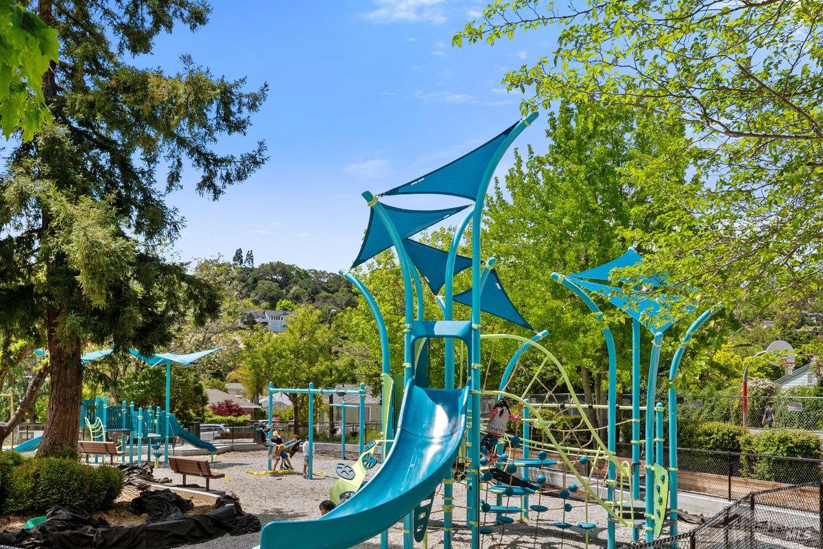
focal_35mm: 33
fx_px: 754
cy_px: 274
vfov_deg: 40.0
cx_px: 412
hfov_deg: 57.2
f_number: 9
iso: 400
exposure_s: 1/1000
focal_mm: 22
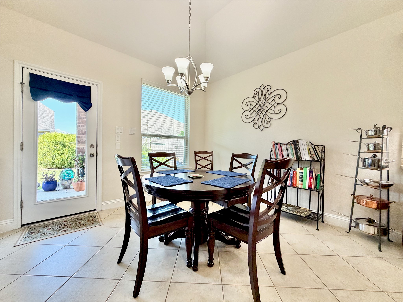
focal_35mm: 14
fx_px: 163
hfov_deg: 102.1
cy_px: 151
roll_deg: -0.5
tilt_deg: -1.4
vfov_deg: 85.7
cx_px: 202
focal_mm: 2.22
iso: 160
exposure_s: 1/120
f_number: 2.2
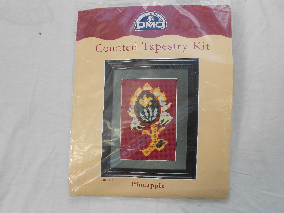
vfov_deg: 48.2
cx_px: 142
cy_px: 106
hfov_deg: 61.7
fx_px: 238
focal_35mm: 29
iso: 80
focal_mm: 5.1
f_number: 3.4
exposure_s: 1/250
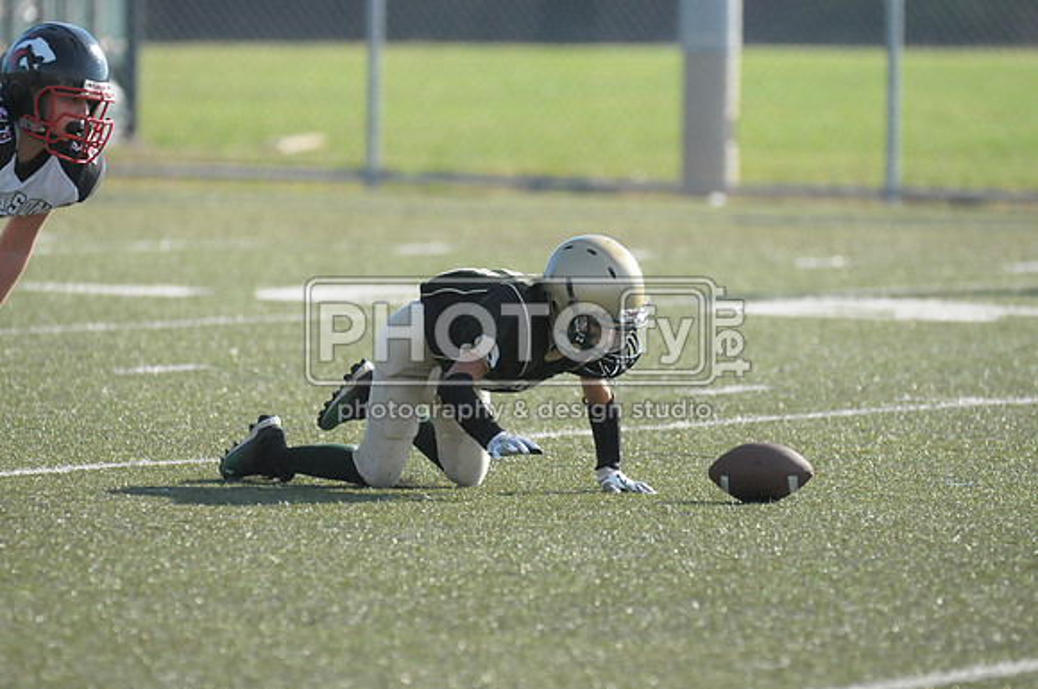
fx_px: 12093
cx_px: 519
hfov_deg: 4.9
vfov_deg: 3.3
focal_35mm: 420
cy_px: 344
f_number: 4
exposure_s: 1/5000
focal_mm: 280
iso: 1600
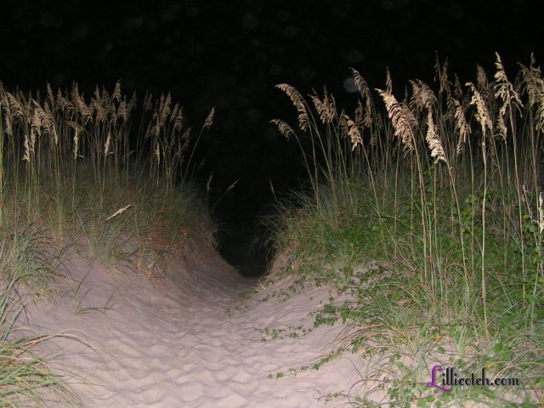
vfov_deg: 37.7
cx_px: 272
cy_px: 204
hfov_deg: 49.0
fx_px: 597
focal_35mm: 38
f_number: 2.8
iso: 200
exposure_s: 1/40
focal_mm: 5.8
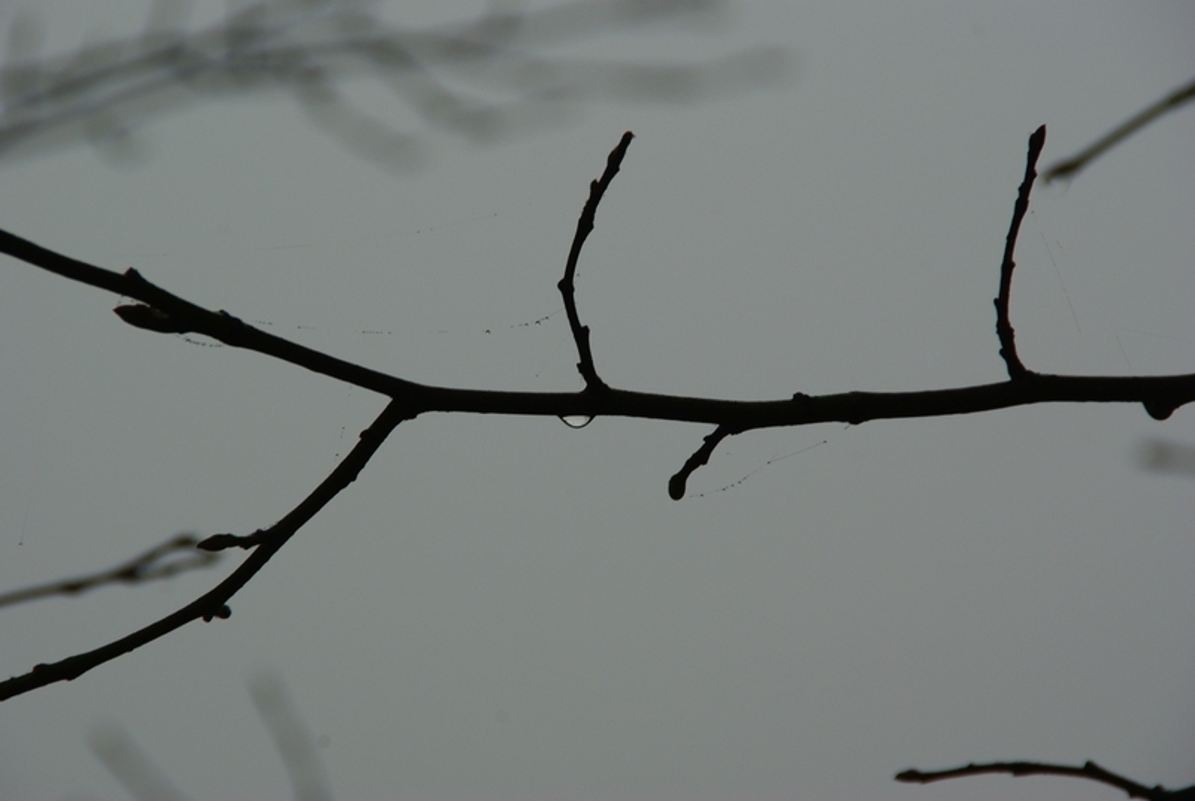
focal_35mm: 300
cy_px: 400
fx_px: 9973
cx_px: 598
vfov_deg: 4.6
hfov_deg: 6.9
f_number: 8
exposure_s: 1/250
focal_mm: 200
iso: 100
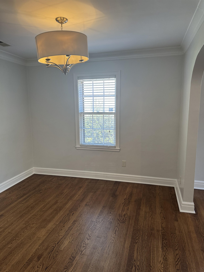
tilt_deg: -9.1
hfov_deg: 56.8
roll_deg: +0.4
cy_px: 136
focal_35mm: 24
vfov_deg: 71.6
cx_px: 102
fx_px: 189
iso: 160
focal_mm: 6.76
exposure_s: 1/120
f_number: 1.78
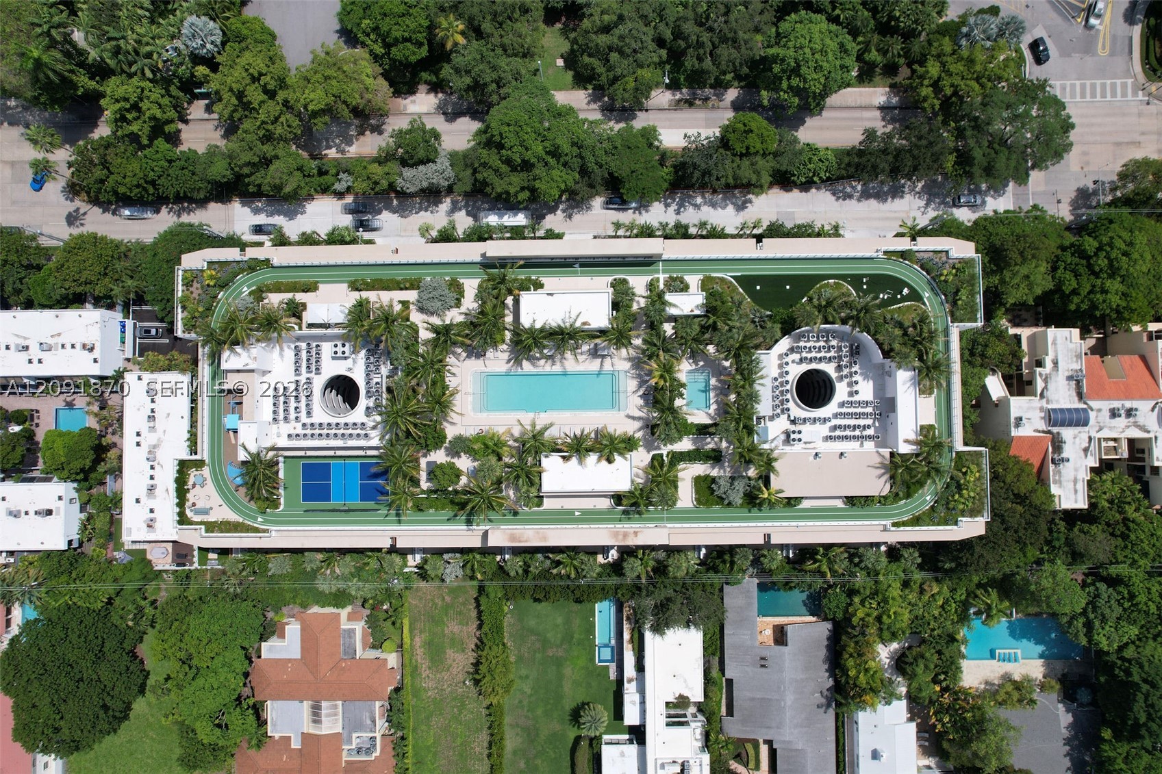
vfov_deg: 57.2
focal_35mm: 22
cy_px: 387
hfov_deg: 78.6
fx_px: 710
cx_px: 581
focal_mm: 8.4
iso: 100
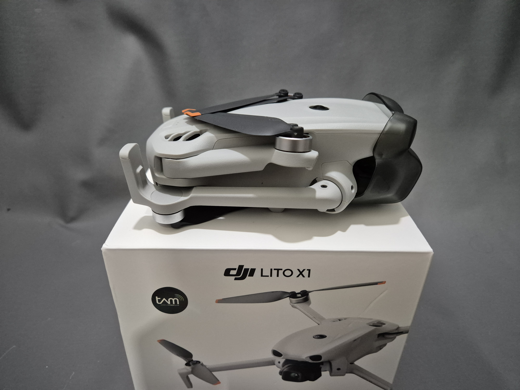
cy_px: 195
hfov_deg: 73.9
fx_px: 346
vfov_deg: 58.9
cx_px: 260
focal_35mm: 23
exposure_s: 1/100
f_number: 1.8
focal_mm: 5.4
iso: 1250
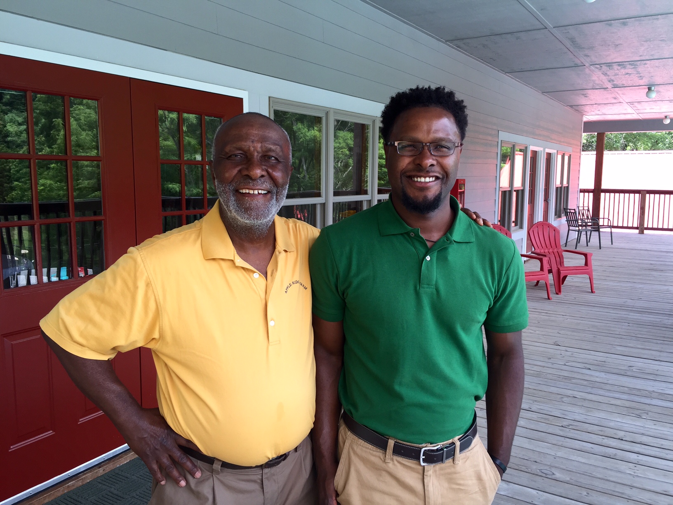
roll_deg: -0.5
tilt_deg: -7.9
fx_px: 564
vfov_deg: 48.2
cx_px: 336
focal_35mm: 29
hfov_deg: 61.7
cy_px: 252
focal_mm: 4.15
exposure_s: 1/120
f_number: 2.2
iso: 32
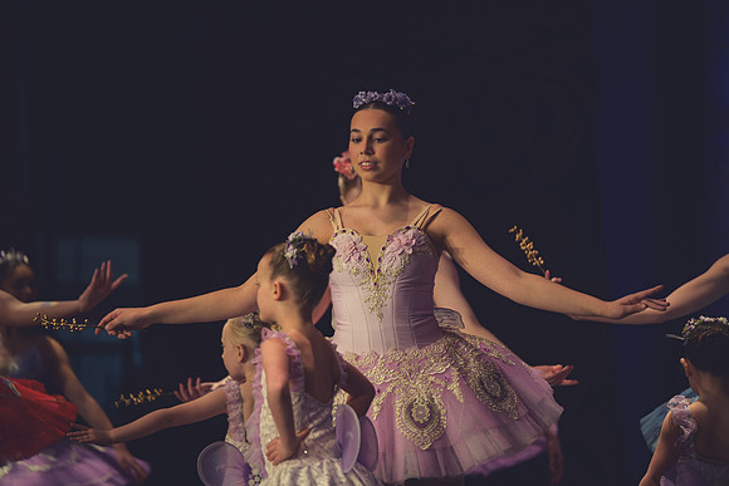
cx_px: 364
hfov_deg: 10.3
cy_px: 243
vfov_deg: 6.9
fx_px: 4051
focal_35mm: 200
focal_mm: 200
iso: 800
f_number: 2.8
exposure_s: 1/320
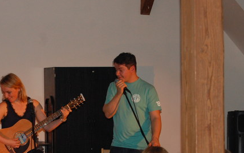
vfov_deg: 8.4
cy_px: 108
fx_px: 1044
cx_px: 89
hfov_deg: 13.3
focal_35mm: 157
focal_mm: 55
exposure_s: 1/60
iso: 800
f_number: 5.6
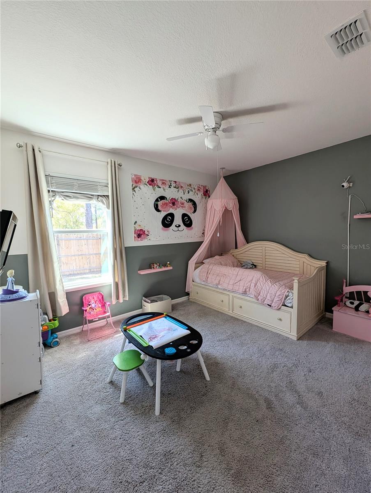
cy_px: 246
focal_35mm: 13
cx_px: 186
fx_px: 185
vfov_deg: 106.1
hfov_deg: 90.0
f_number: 2.2
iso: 64
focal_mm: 1.95
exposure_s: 1/120
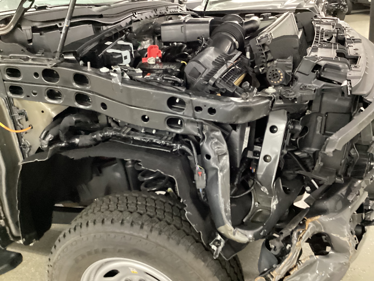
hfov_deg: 58.4
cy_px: 140
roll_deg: +5.4
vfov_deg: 45.4
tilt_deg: -24.9
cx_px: 187
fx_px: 335
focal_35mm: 31
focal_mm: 3.3
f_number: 2.4
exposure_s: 1/20
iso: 640
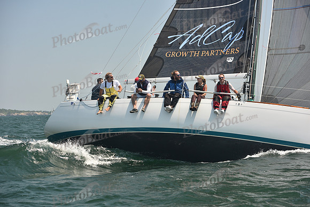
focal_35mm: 70
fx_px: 603
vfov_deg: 19.5
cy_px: 104
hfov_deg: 28.8
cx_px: 155
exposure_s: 1/640
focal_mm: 70
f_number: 5
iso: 250
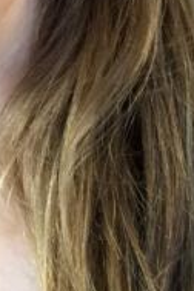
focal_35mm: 136
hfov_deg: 9.2
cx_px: -236
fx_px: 1099
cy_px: -252
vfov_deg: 13.4
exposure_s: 1/120
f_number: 2.2
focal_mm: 4.15
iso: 50
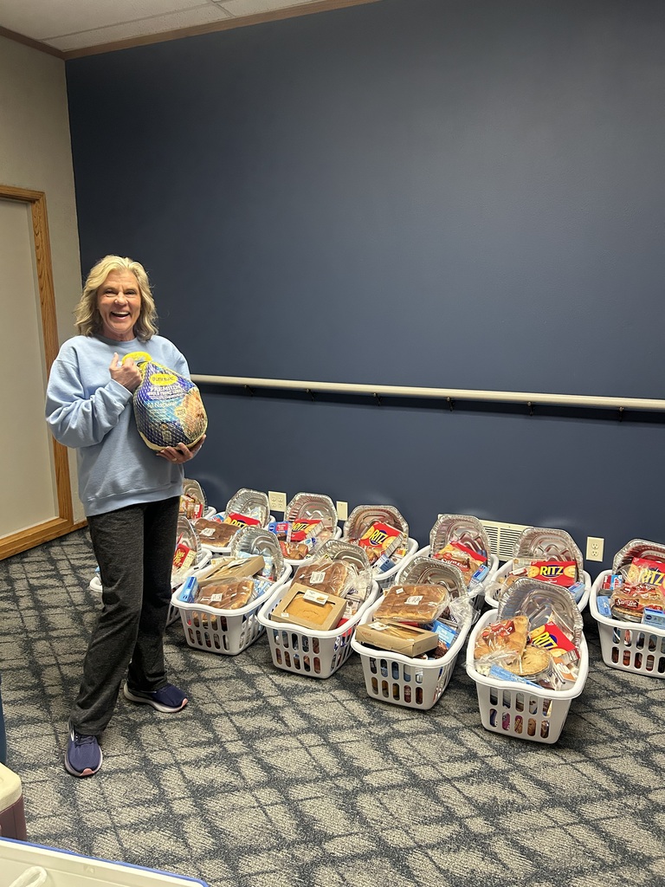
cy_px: 444
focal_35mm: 26
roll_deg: -0.6
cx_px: 332
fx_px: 666
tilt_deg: -12.7
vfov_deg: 67.3
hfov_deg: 53.1
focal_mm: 5.7
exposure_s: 1/60
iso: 320
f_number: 1.5
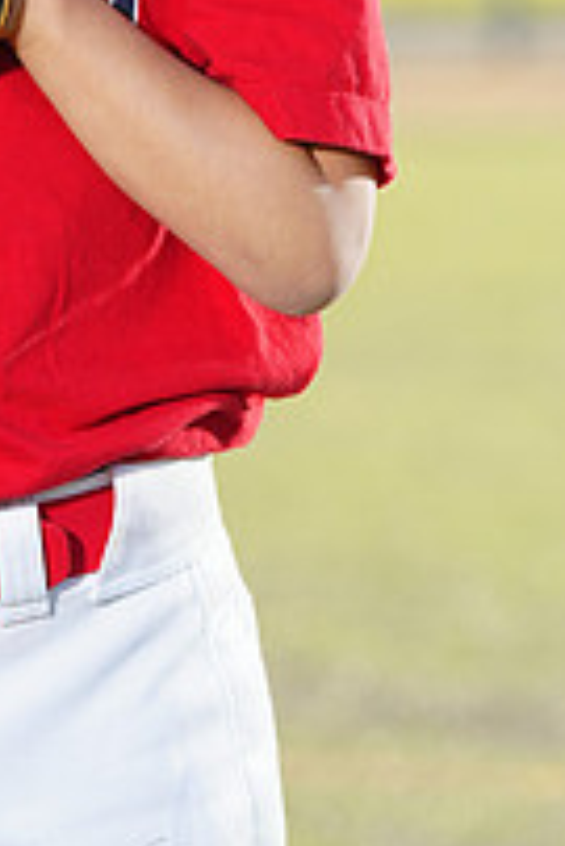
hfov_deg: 3.2
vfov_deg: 4.7
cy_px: -268
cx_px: -2
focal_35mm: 436
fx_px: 10246
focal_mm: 152
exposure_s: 1/250
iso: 100
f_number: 5
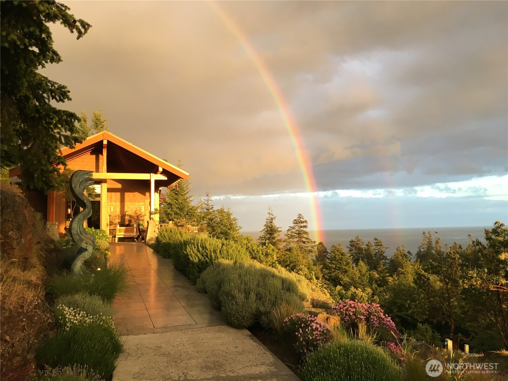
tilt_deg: +6.0
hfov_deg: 61.7
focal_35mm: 29
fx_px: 426
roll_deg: +0.0
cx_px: 254
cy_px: 190
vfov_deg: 48.2
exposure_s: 1/40
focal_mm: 4.15
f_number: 2.2
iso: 25
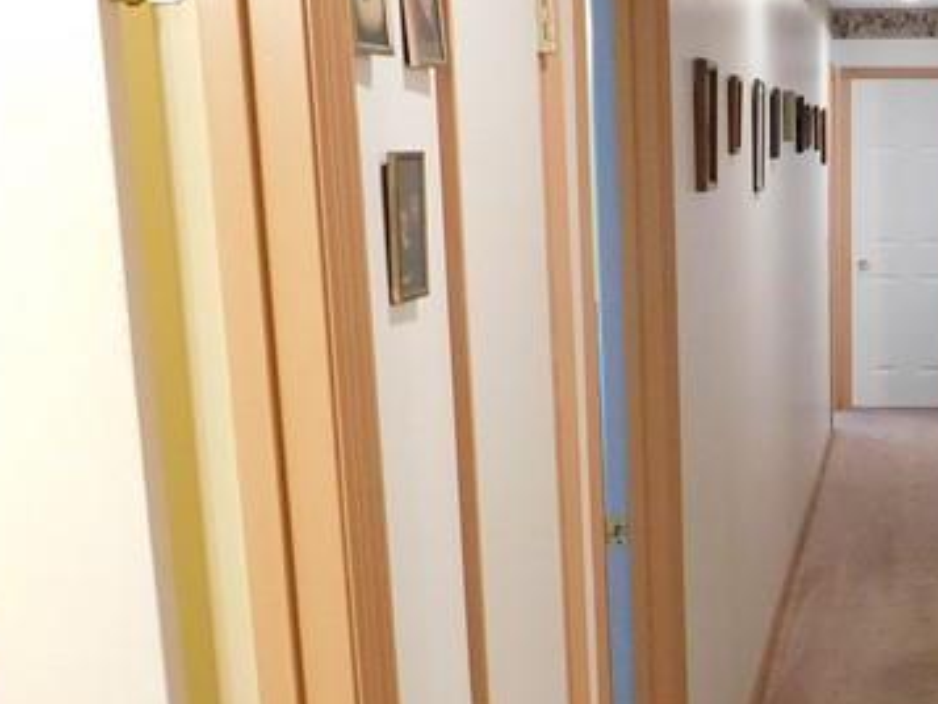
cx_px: 846
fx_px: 1789
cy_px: 565
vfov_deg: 22.0
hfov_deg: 28.3
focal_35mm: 66
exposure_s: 1/20
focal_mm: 4
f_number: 3
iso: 400
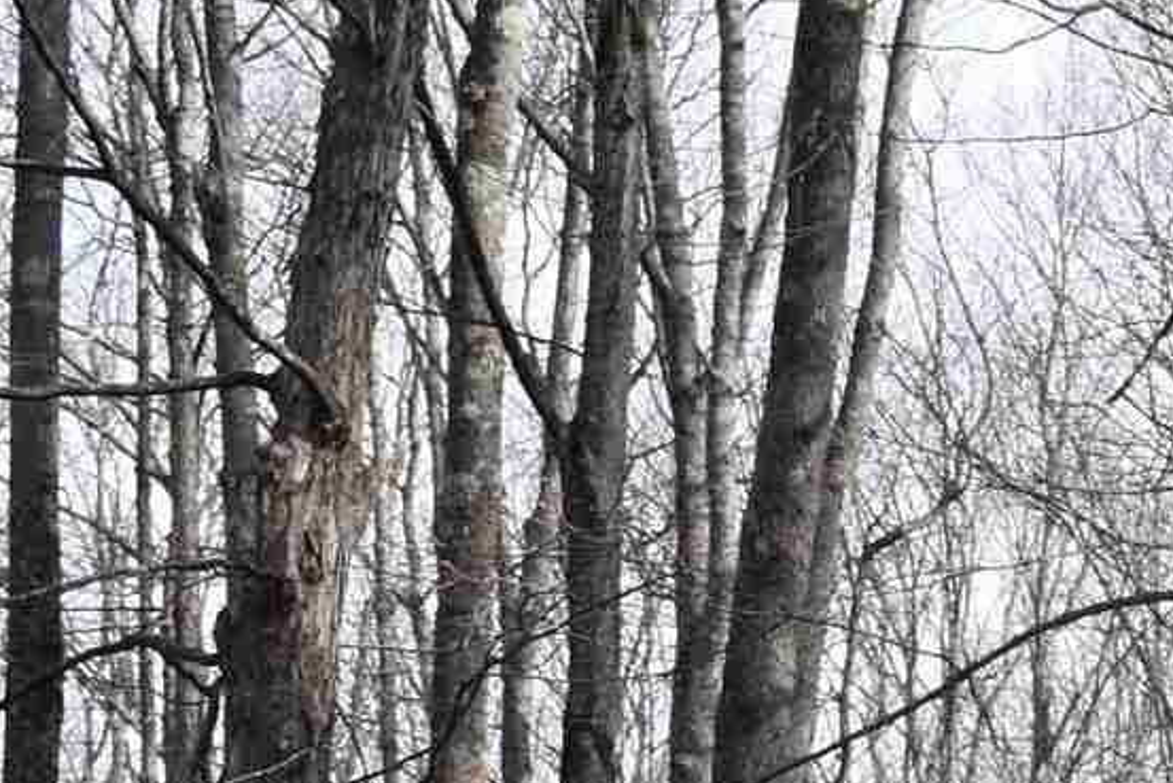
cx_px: 2847
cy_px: 1239
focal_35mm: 200
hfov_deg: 9.2
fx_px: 6518
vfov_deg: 6.8
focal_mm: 24
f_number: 8
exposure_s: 1/500
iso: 450
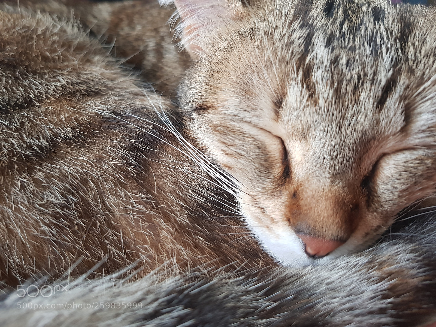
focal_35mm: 26
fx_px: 327
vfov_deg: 53.1
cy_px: 164
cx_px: 218
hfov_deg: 67.3
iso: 250
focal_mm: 4.2
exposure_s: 1/33
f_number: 1.7
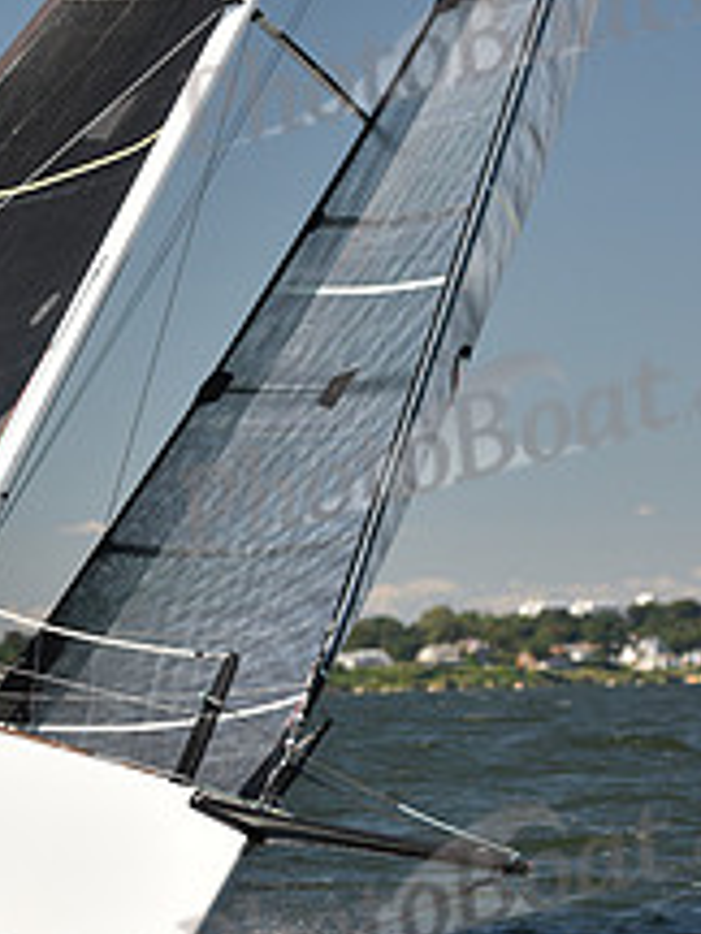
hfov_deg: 6.4
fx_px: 6264
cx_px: -43
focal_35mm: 232
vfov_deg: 8.5
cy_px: 729
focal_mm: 90
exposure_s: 1/1600
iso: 250
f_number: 2.8
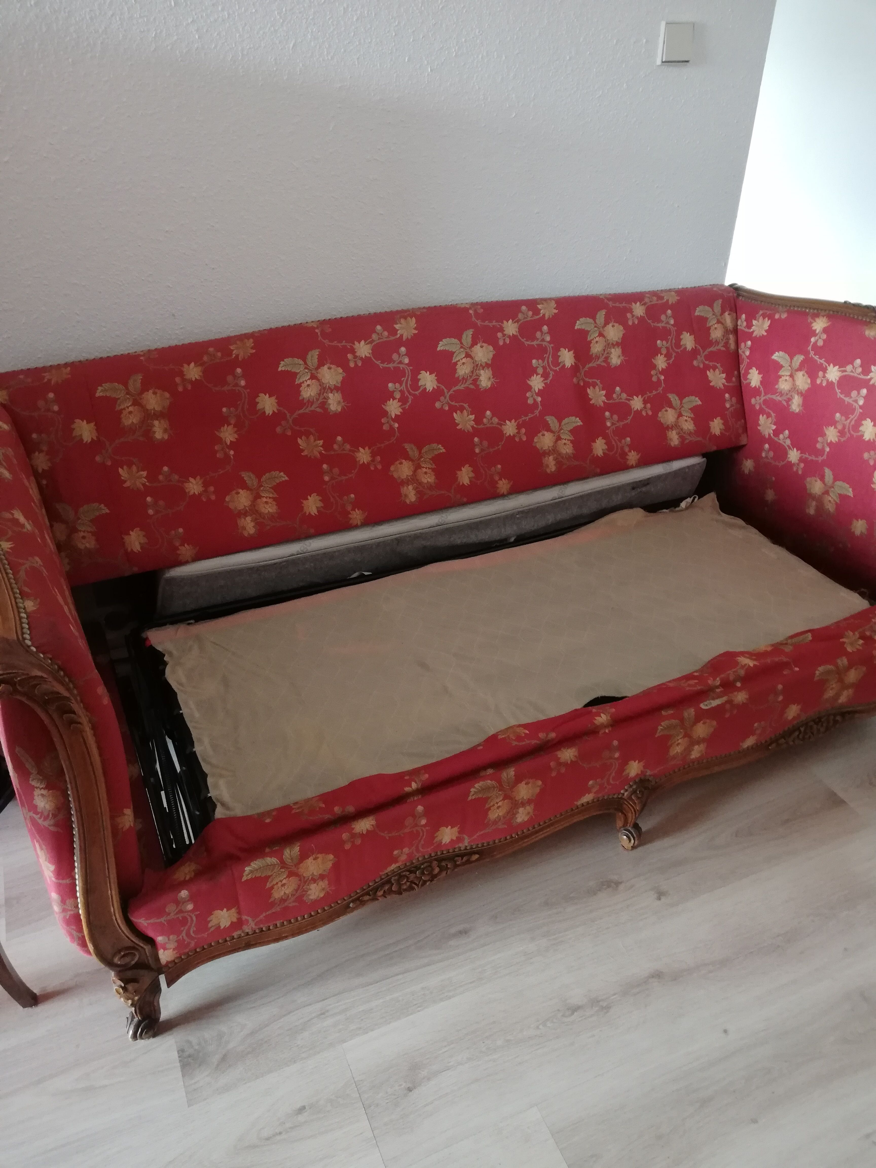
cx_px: 438
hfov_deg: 53.1
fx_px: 877
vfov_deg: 67.3
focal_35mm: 26
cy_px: 584
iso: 400
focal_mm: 3.81
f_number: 2.2
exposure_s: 1/25
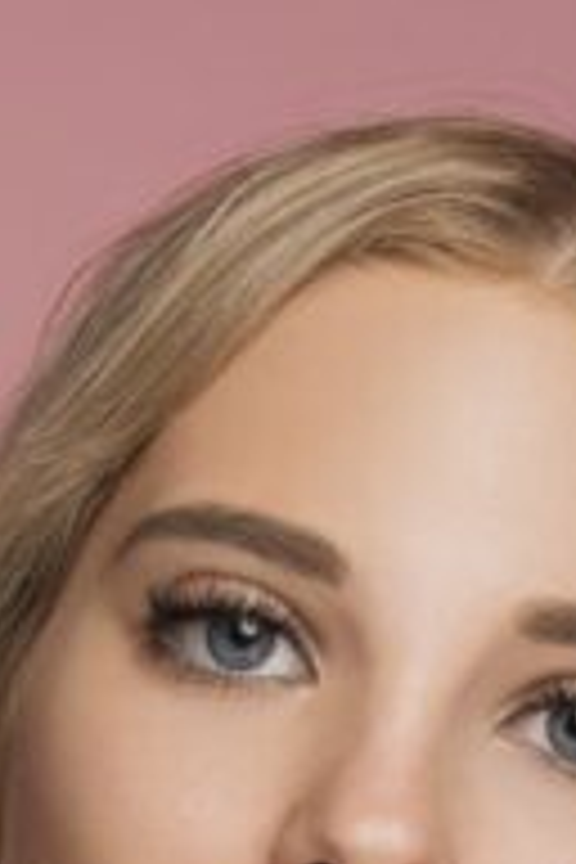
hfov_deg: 6.8
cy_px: 1078
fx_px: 4800
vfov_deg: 10.1
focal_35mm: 200
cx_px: -292
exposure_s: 1/160
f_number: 9
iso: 125
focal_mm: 50
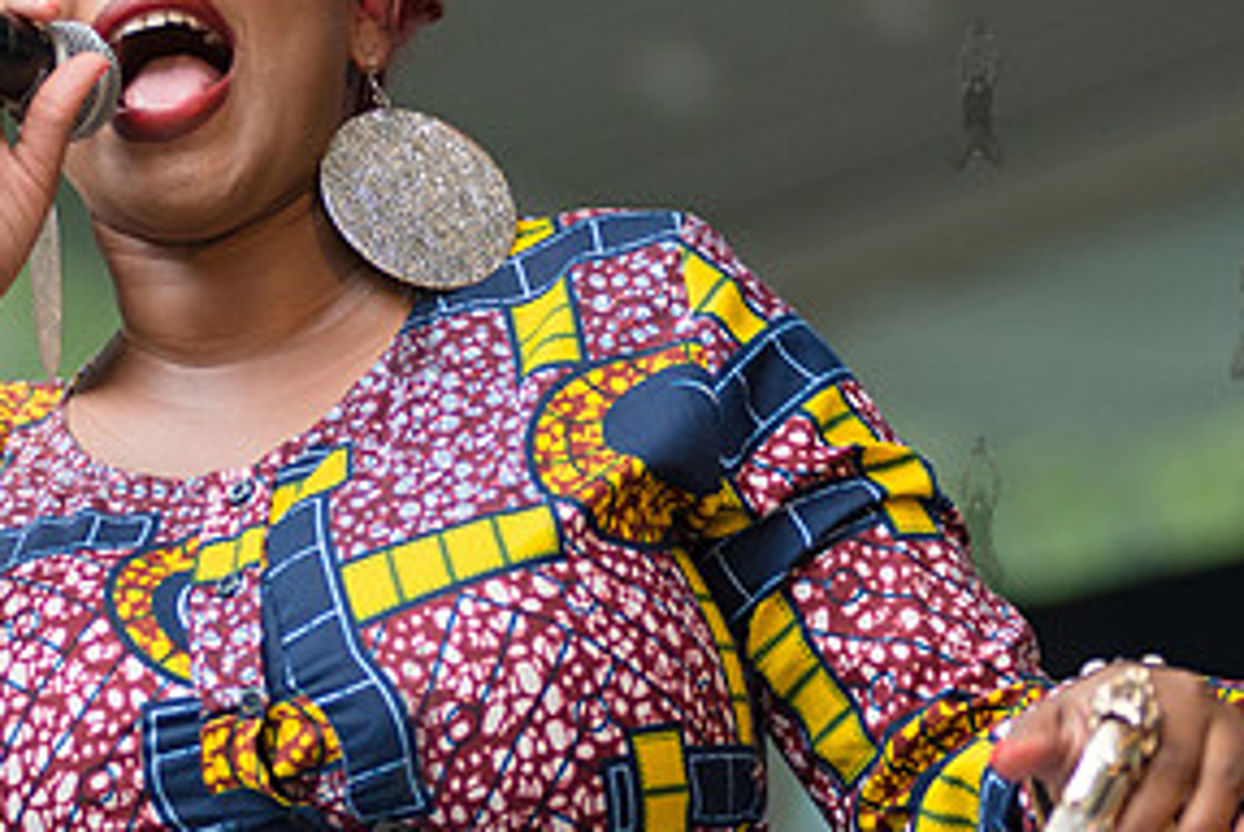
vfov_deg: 5.8
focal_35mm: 237
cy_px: 290
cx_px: 411
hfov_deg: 8.7
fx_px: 8198
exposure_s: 1/1000
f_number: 2.8
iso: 1000
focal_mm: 105
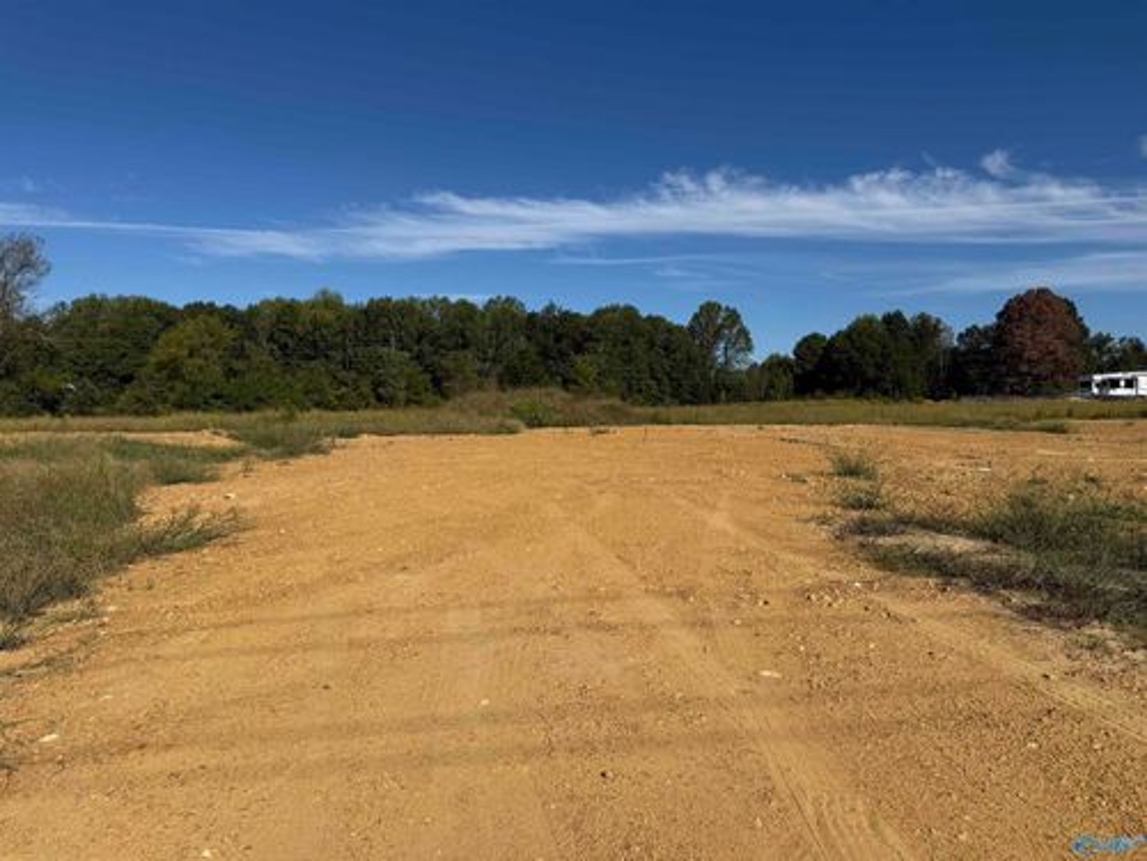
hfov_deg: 71.6
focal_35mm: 24
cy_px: 430
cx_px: 574
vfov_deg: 56.8
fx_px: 795
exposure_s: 1/8130
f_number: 1.78
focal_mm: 6.76
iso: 80
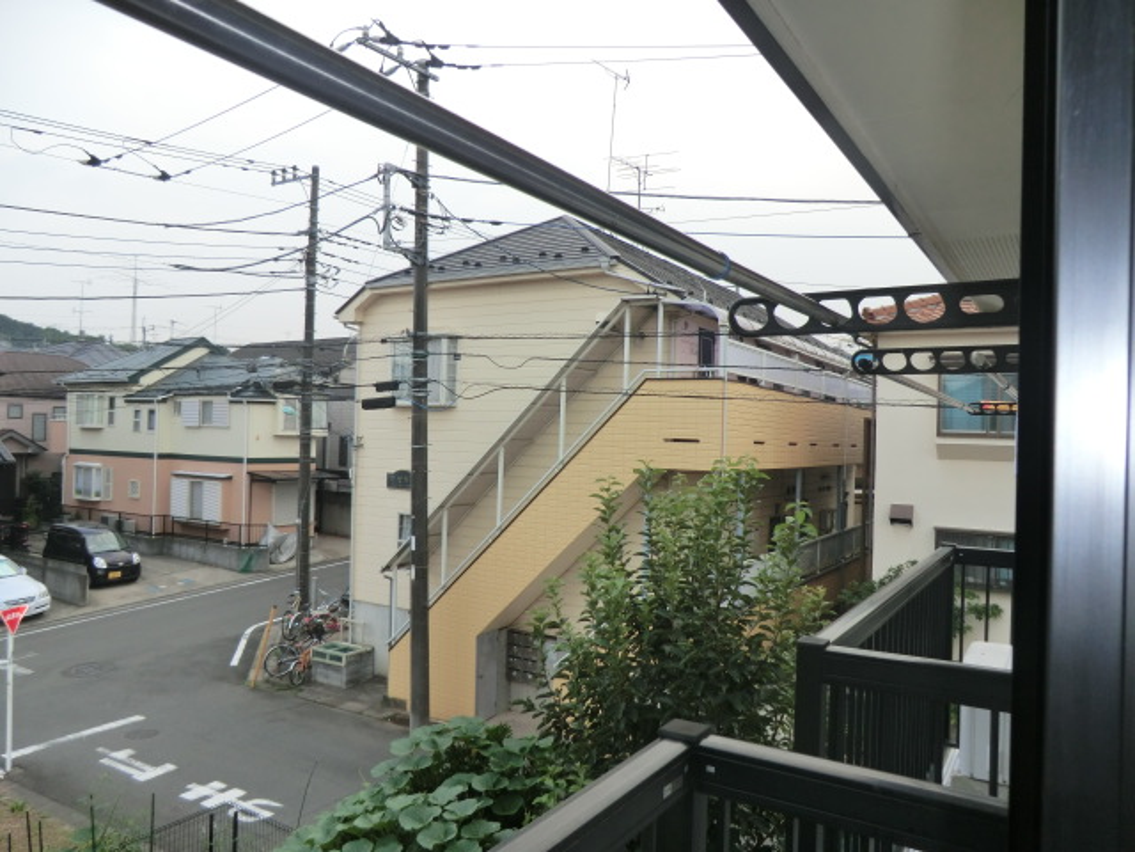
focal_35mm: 24
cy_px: 426
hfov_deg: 71.6
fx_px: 787
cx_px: 568
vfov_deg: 56.8
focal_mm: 4.3
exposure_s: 1/320
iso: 80
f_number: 3.2
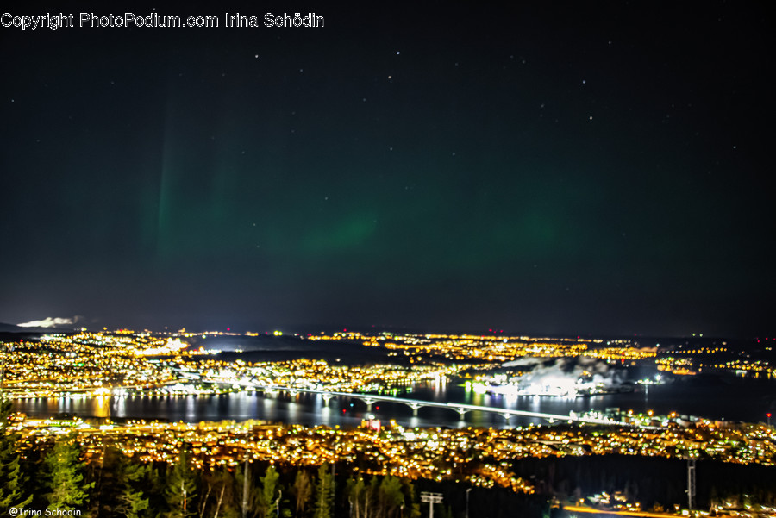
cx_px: 388
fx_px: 776
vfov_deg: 36.9
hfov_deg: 53.1
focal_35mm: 36
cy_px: 259
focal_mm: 36
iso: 1600
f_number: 4
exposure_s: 4
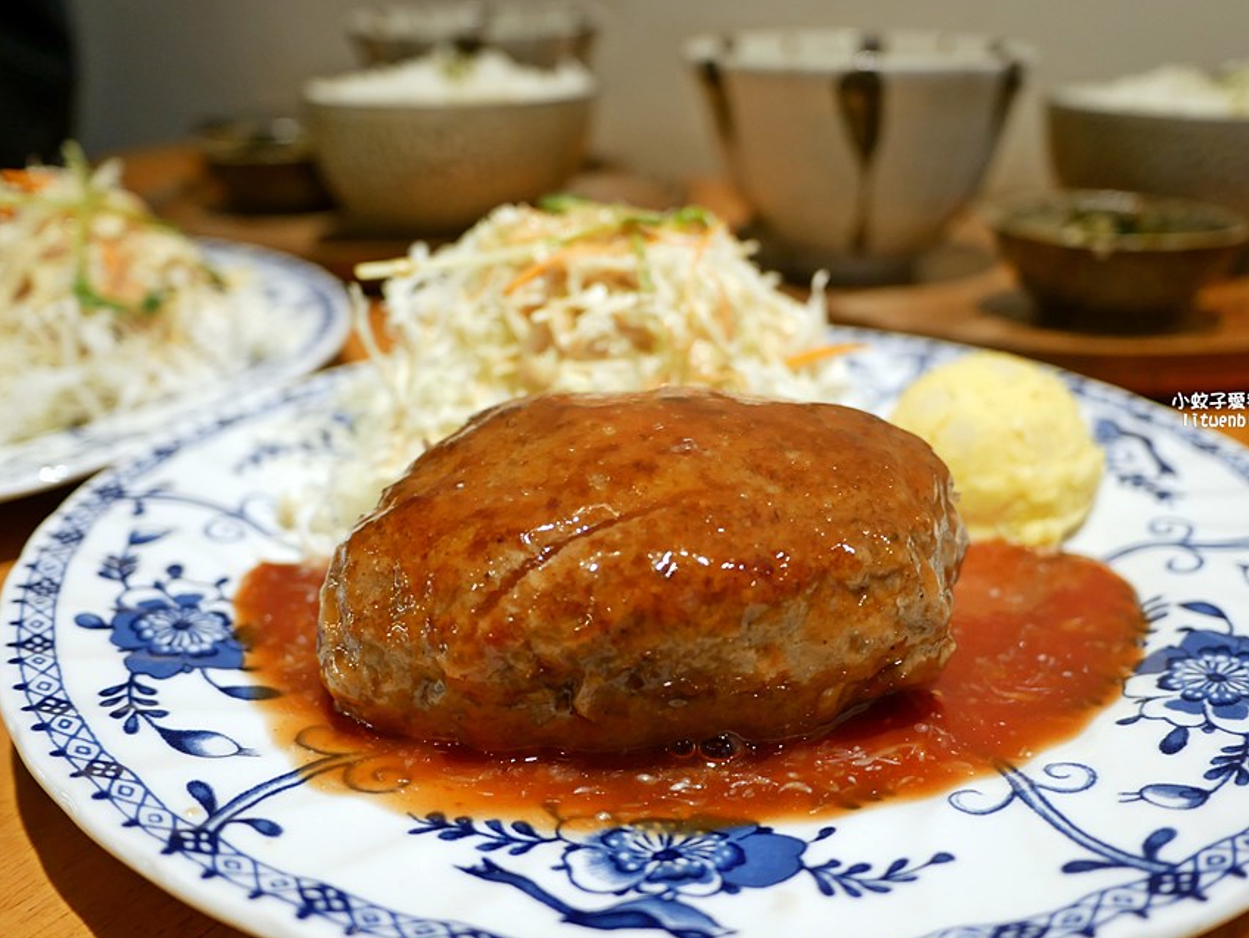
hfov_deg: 55.3
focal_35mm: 33
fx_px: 1191
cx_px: 676
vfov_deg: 43.0
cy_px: 472
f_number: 2.5
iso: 400
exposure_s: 1/60
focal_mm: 14
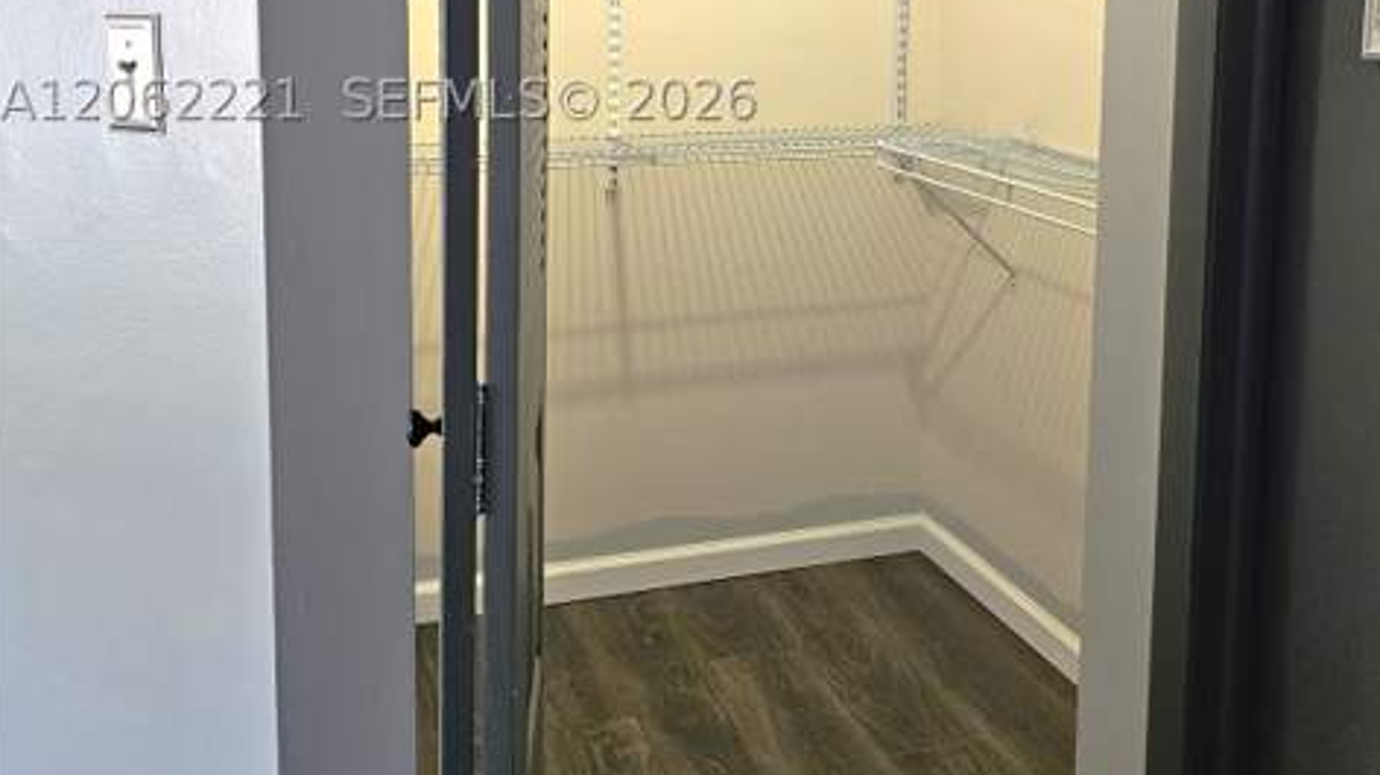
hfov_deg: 58.0
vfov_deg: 33.1
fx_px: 1244
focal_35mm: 34
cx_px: 687
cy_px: 99
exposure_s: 1/120
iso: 320
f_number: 1.7
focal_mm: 6.3
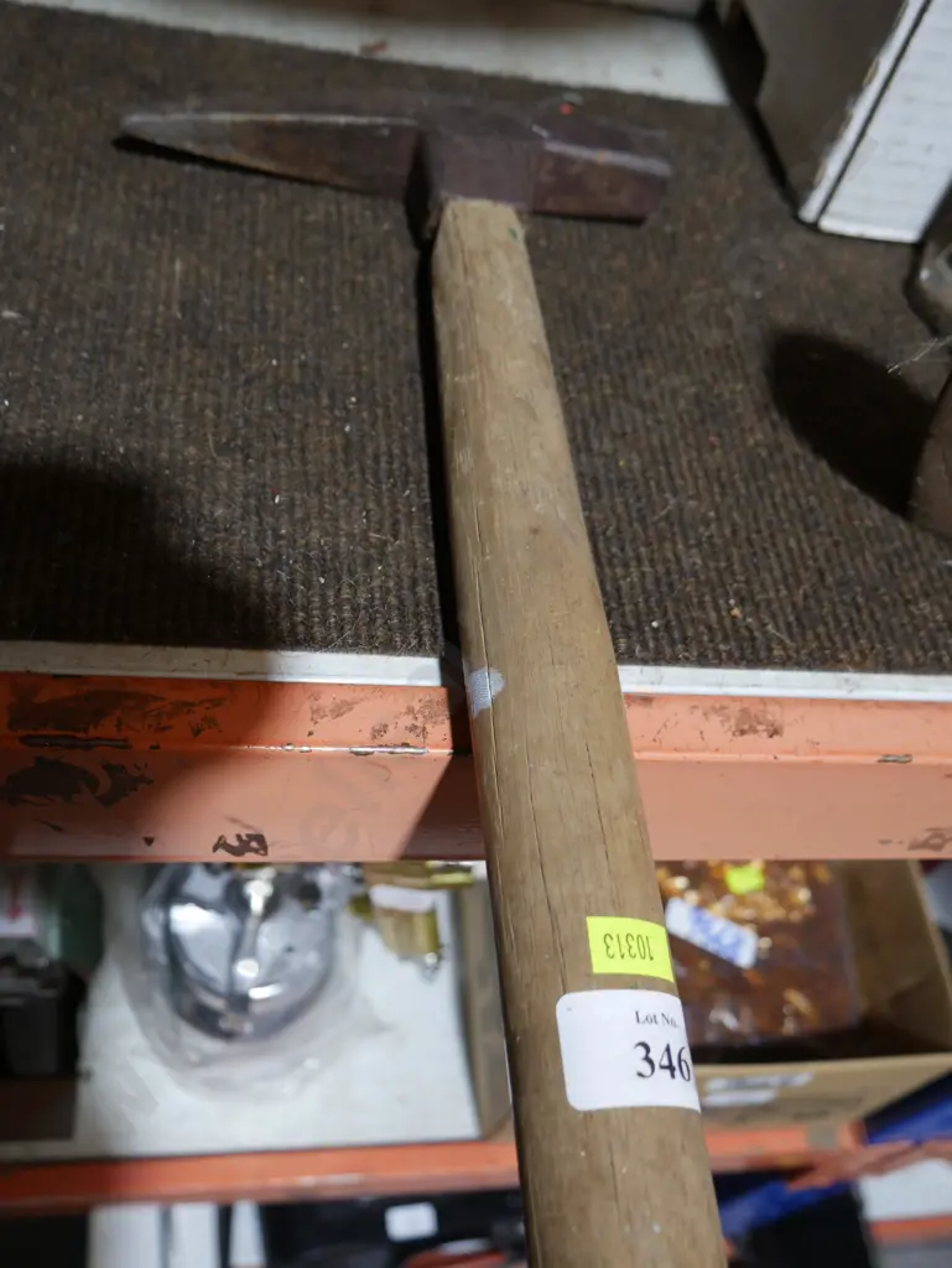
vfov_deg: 56.8
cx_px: 476
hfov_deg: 44.2
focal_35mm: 32
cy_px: 634
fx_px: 1172
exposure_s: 1/60
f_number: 3.6
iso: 320
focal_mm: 16
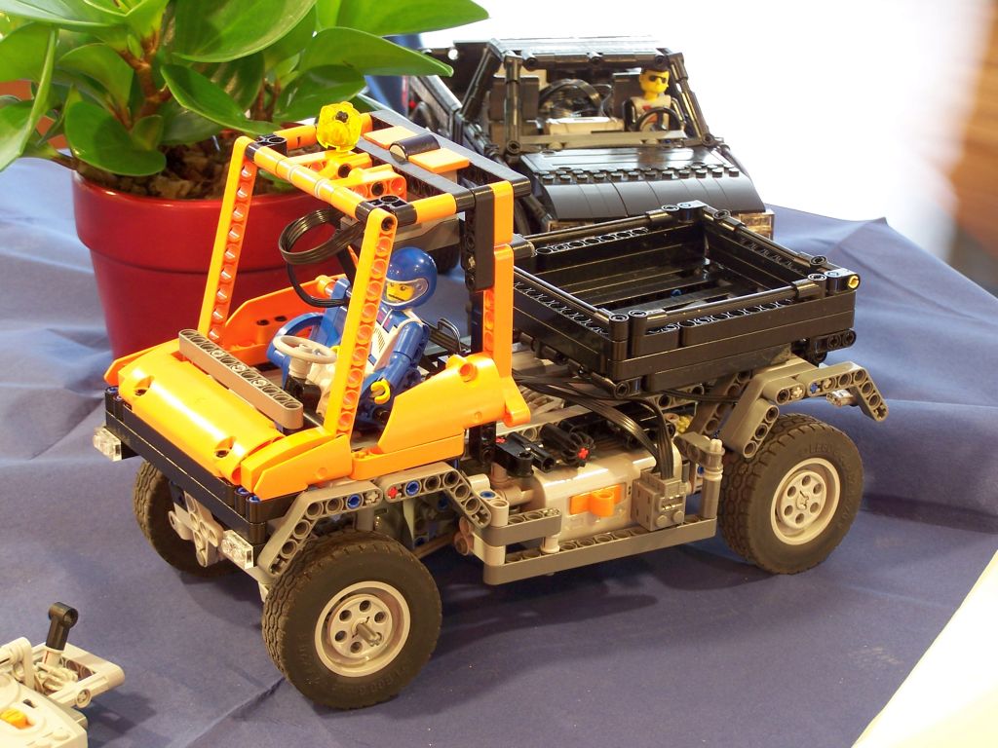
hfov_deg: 23.8
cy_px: 374
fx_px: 2364
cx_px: 499
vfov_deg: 18.0
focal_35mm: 82
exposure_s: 1/3
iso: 80
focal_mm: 13.7
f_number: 3.2
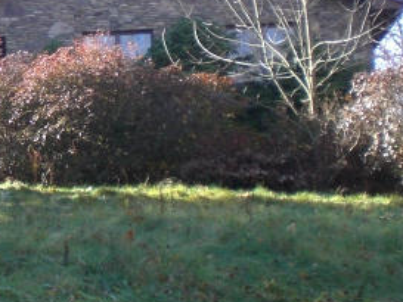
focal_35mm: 89
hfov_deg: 20.9
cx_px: -46
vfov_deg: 16.5
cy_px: 74
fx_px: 1037
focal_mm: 6.3
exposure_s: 1/200
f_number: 3.1
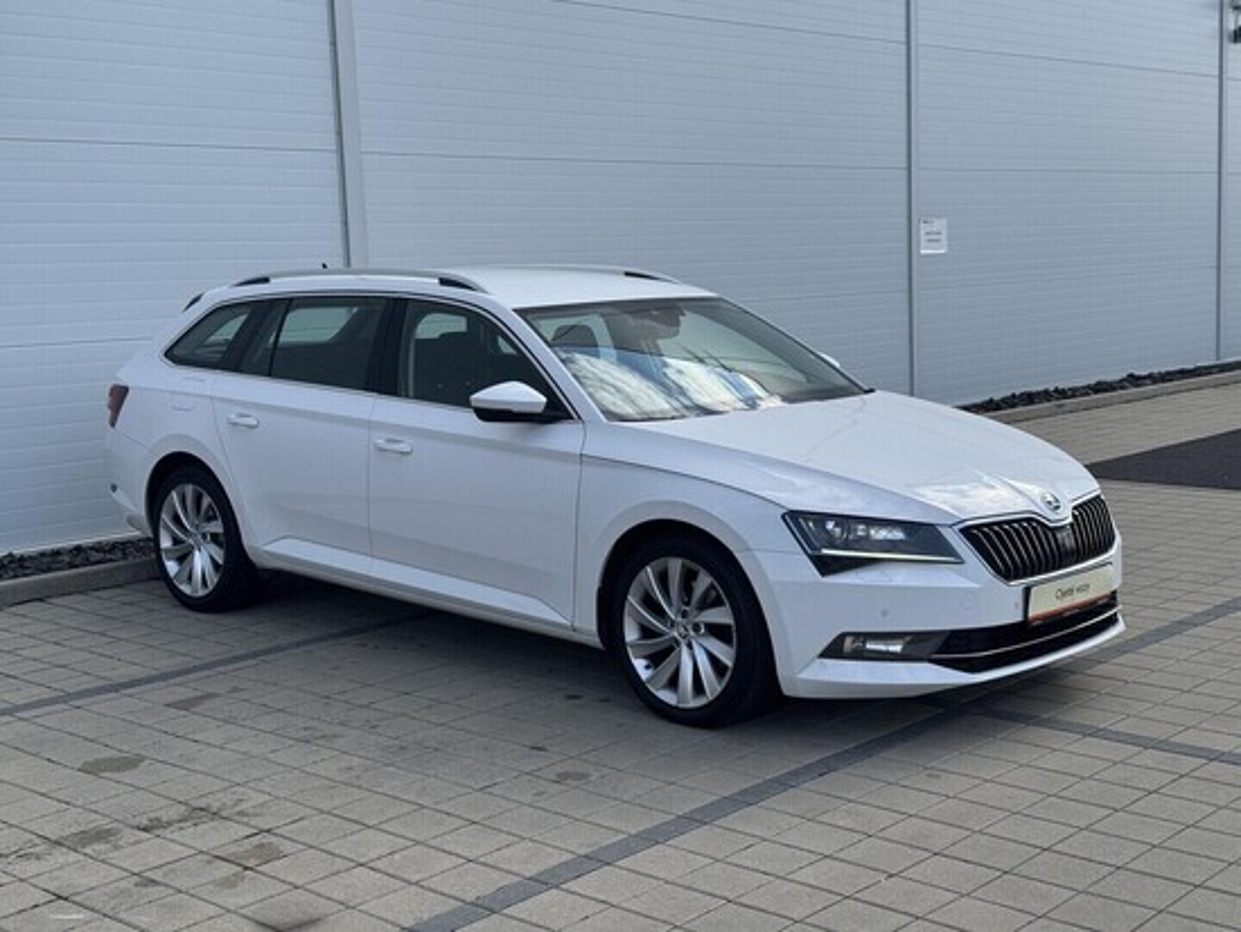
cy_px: 466
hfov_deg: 39.6
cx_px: 620
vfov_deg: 30.3
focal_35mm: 48
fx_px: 1722
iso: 64
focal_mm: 6.76
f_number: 1.78
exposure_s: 1/2415
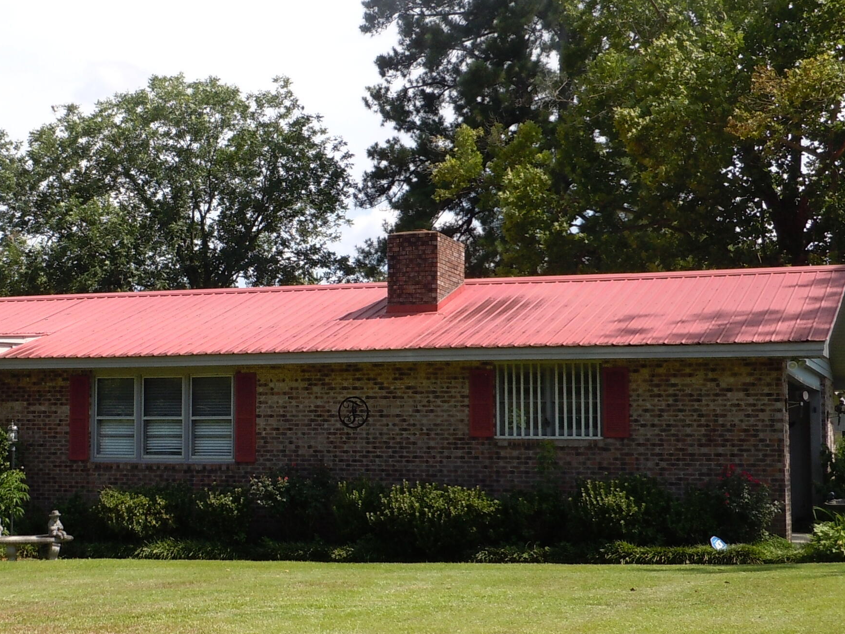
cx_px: 155
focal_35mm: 67
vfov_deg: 21.9
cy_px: 305
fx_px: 1636
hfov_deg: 28.3
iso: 100
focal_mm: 6.9
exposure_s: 1/500
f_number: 4.3
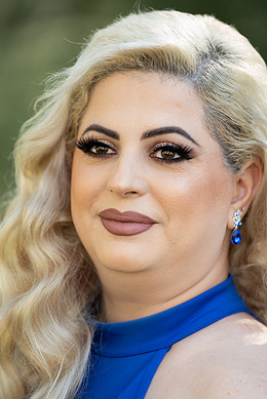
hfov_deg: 6.6
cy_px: 220
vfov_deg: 9.9
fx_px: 2310
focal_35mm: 208
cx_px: 145
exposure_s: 1/200
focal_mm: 180
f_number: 2.8
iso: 400
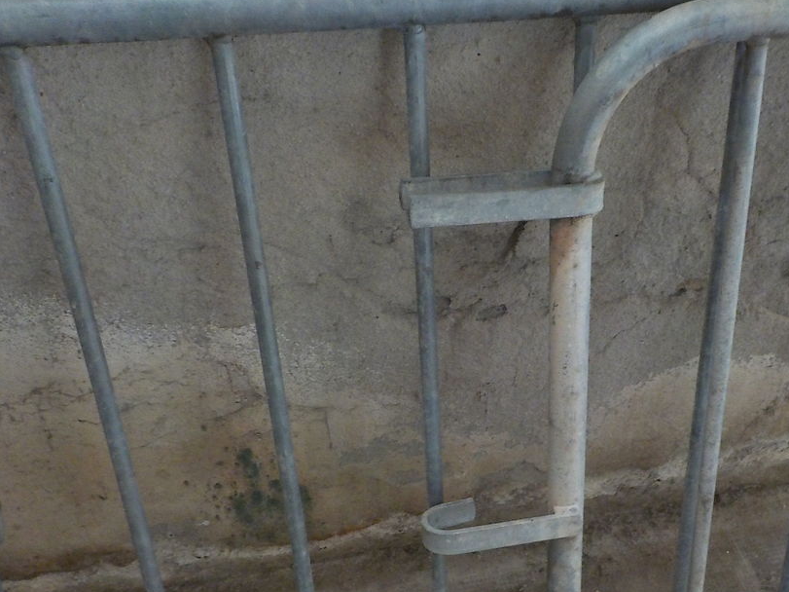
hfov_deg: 49.7
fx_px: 843
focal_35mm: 37
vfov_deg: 38.5
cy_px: 360
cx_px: 484
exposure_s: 1/15
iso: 400
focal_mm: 4.1
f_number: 3.3
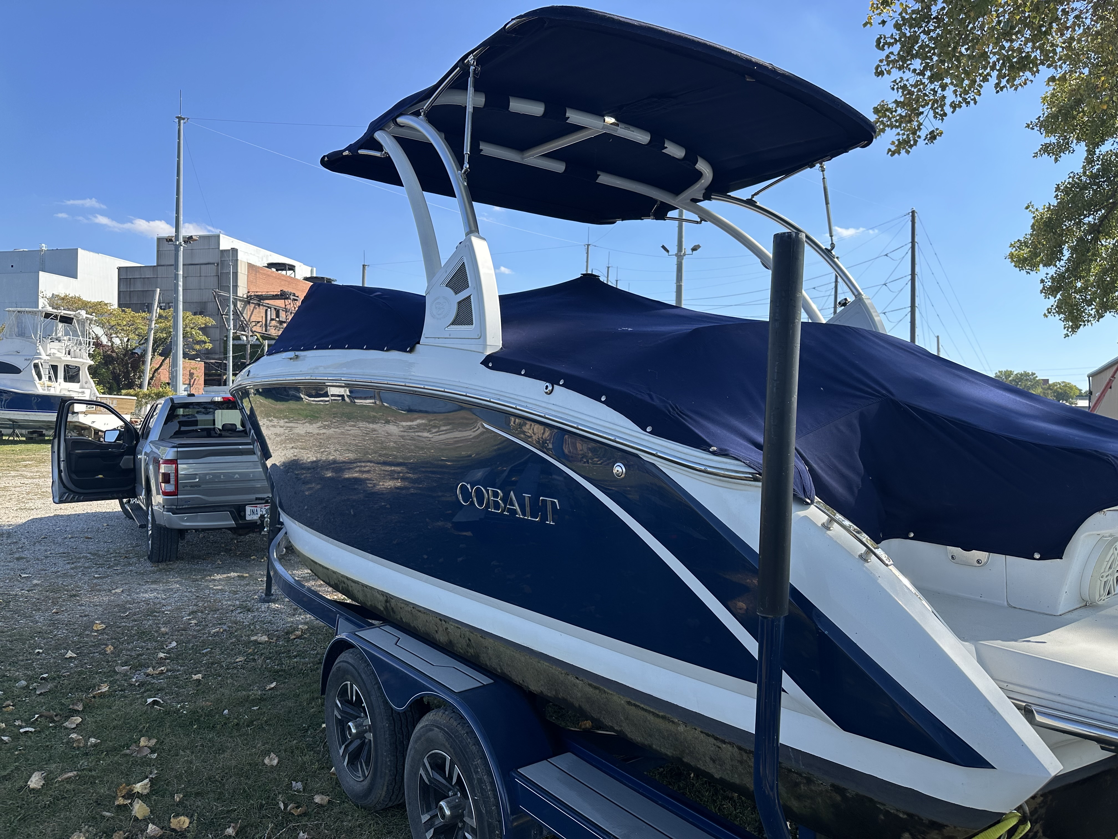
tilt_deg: -0.5
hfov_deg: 71.6
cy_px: 420
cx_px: 559
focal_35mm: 24
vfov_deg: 56.8
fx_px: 775
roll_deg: -0.3
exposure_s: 1/2410
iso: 80
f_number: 1.78
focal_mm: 6.86
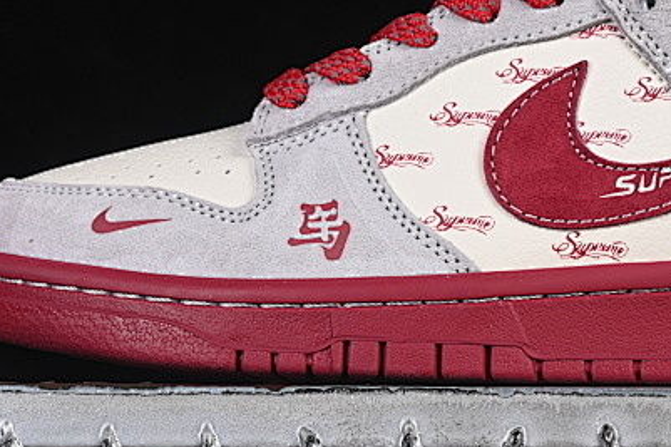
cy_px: 13
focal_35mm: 202
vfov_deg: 6.8
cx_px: 569
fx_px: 3763
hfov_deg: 10.2
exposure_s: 1/80
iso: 160
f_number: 8
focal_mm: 50
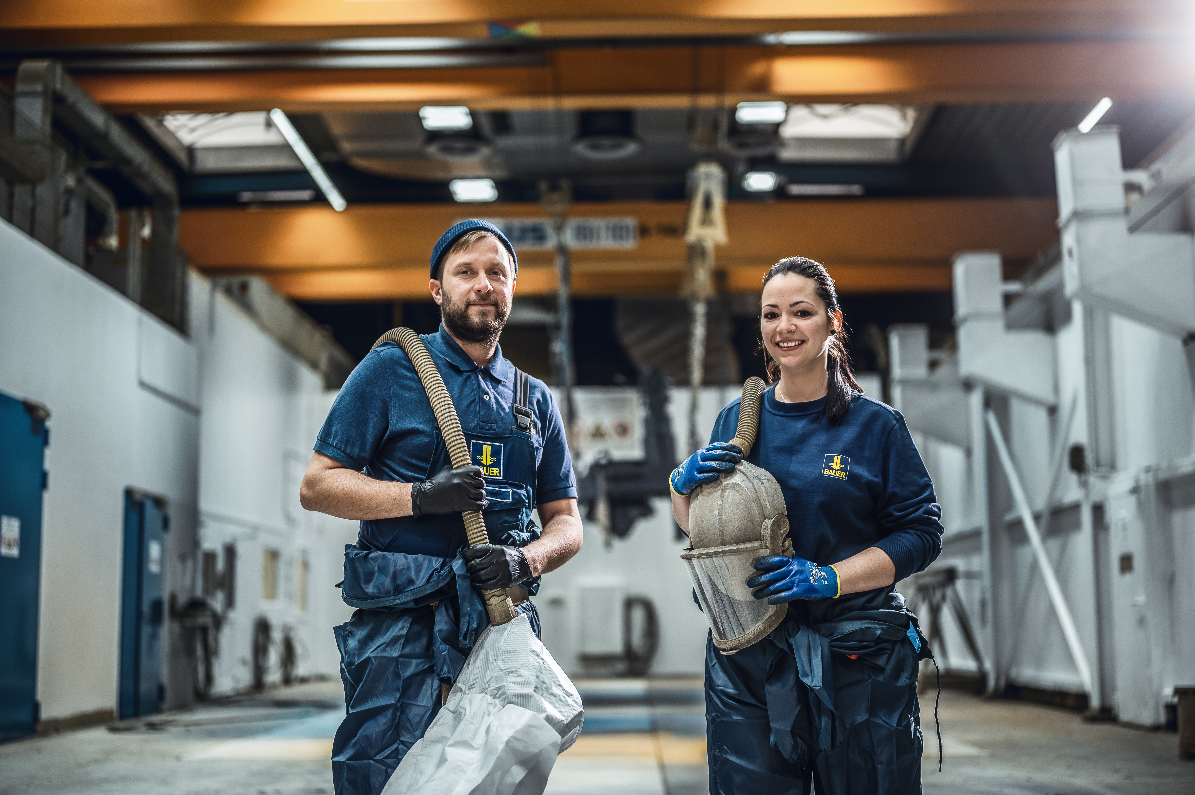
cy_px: 398
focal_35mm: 50
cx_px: 598
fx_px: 1659
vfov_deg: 27.0
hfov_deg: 39.6
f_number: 1.8
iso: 100
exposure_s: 1/200
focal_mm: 50
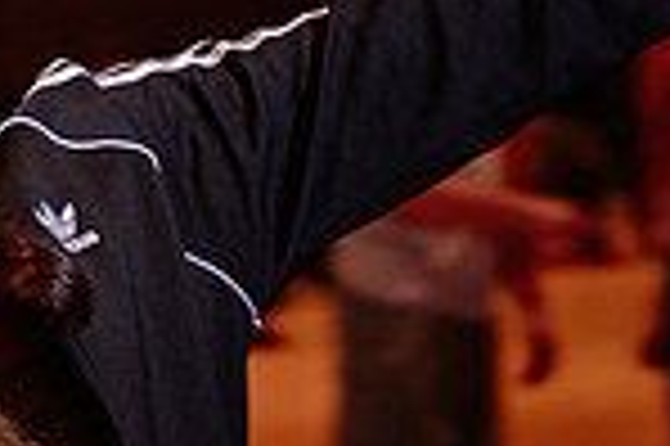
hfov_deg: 11.1
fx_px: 3402
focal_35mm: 183
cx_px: 4
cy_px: 205
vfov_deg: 7.5
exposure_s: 1/60
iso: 500
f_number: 3.5
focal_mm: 47
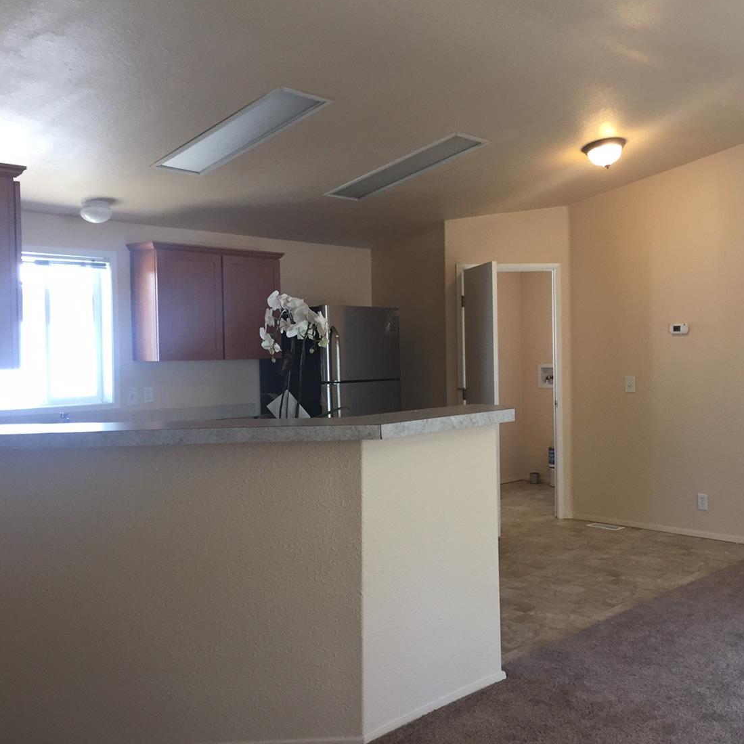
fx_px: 851
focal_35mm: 35
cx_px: 475
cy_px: 372
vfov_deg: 47.2
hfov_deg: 46.7
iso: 50
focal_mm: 4.15
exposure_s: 1/30
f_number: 2.2
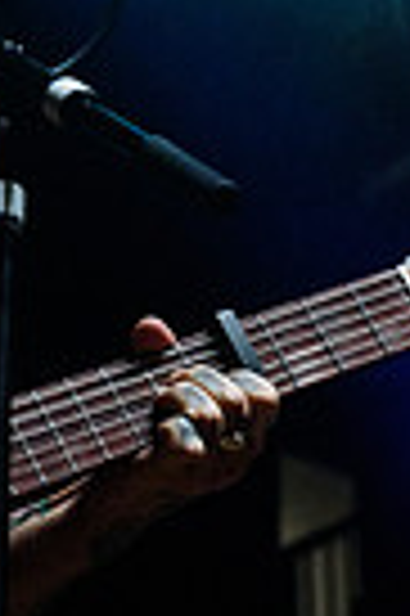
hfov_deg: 6.6
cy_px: 31
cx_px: -185
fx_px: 3494
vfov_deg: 10.0
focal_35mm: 204
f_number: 4
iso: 6400
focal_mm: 62
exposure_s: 1/125
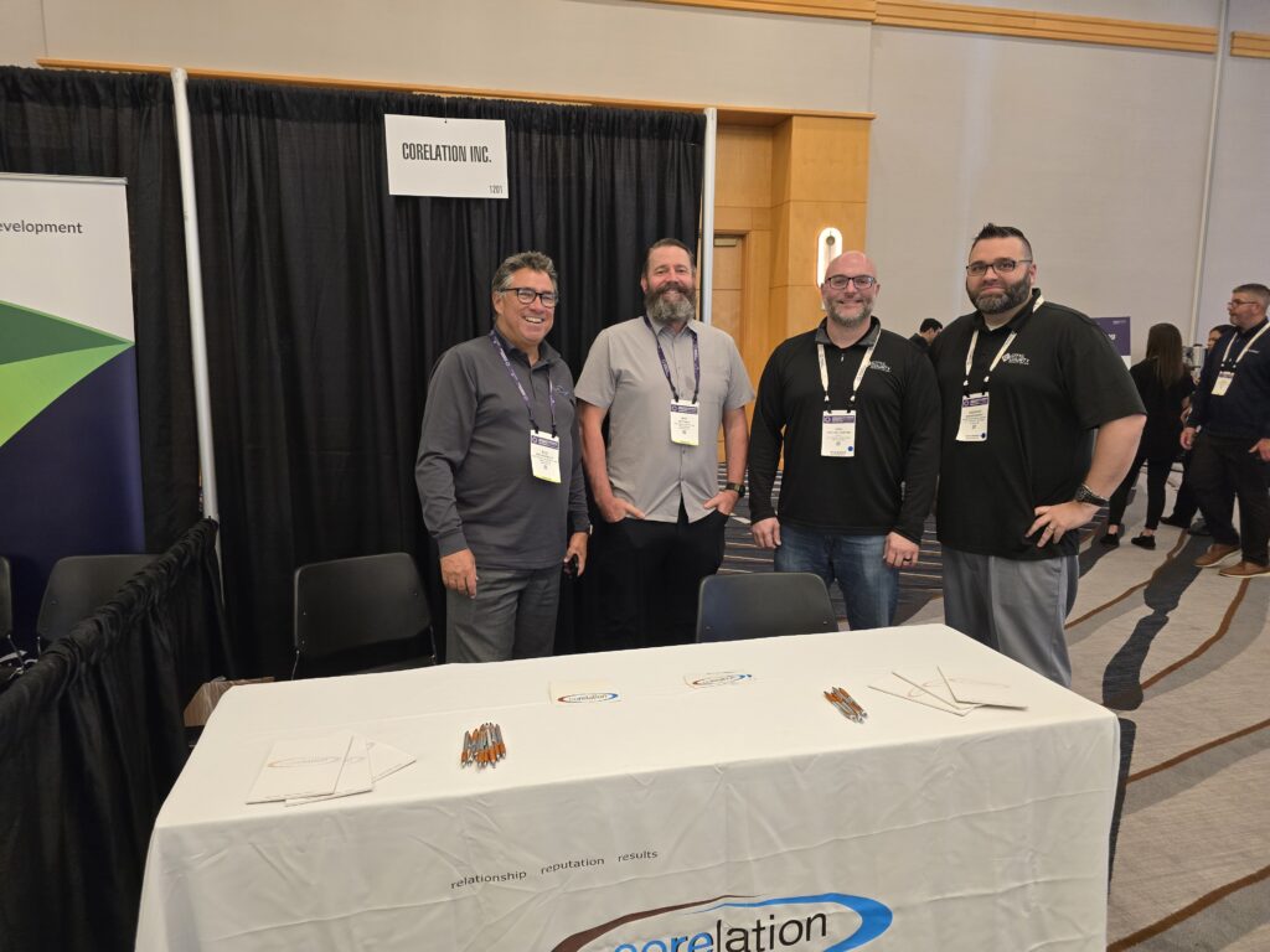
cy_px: 476
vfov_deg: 58.9
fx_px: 844
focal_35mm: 23
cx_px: 635
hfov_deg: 73.9
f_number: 1.7
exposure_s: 1/120
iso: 500
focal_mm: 6.3
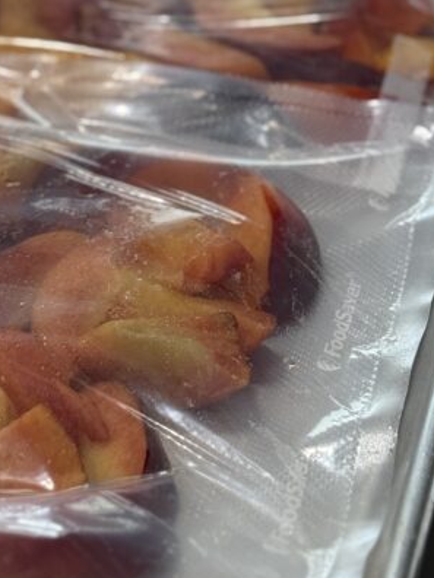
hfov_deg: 11.9
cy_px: -35
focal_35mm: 124
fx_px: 2073
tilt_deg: -28.2
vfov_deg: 15.5
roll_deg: +0.3
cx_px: 56
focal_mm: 6.76
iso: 200
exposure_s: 1/40
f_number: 1.78
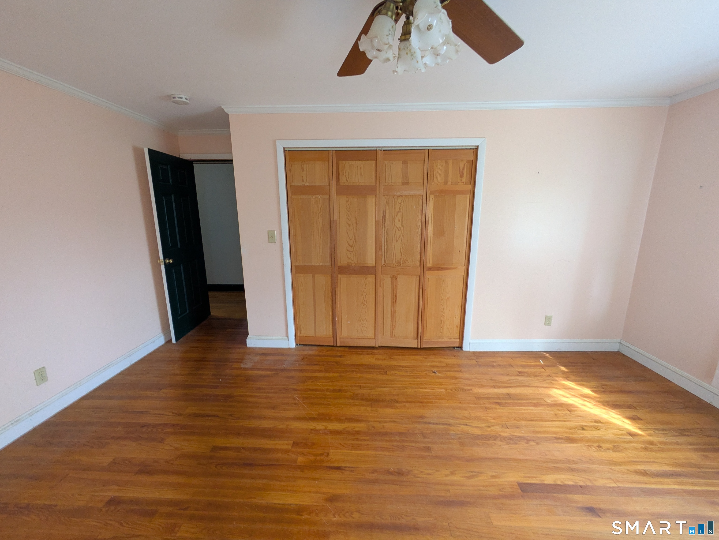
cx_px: 360
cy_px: 270
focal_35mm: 14
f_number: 2.2
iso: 168
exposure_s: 1/24
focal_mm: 1.83
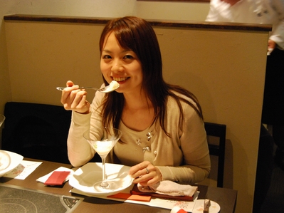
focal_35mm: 51
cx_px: 143
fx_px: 415
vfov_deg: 28.8
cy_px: 106
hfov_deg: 37.8
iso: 1600
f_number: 4.5
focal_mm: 31
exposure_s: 1/10
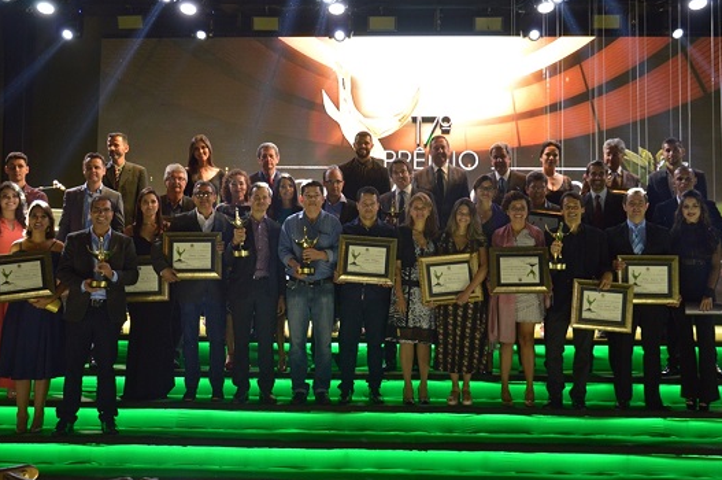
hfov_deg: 47.5
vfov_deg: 32.5
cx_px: 362
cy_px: 226
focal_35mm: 41
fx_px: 821
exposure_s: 1/40
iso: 800
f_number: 3.8
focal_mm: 24
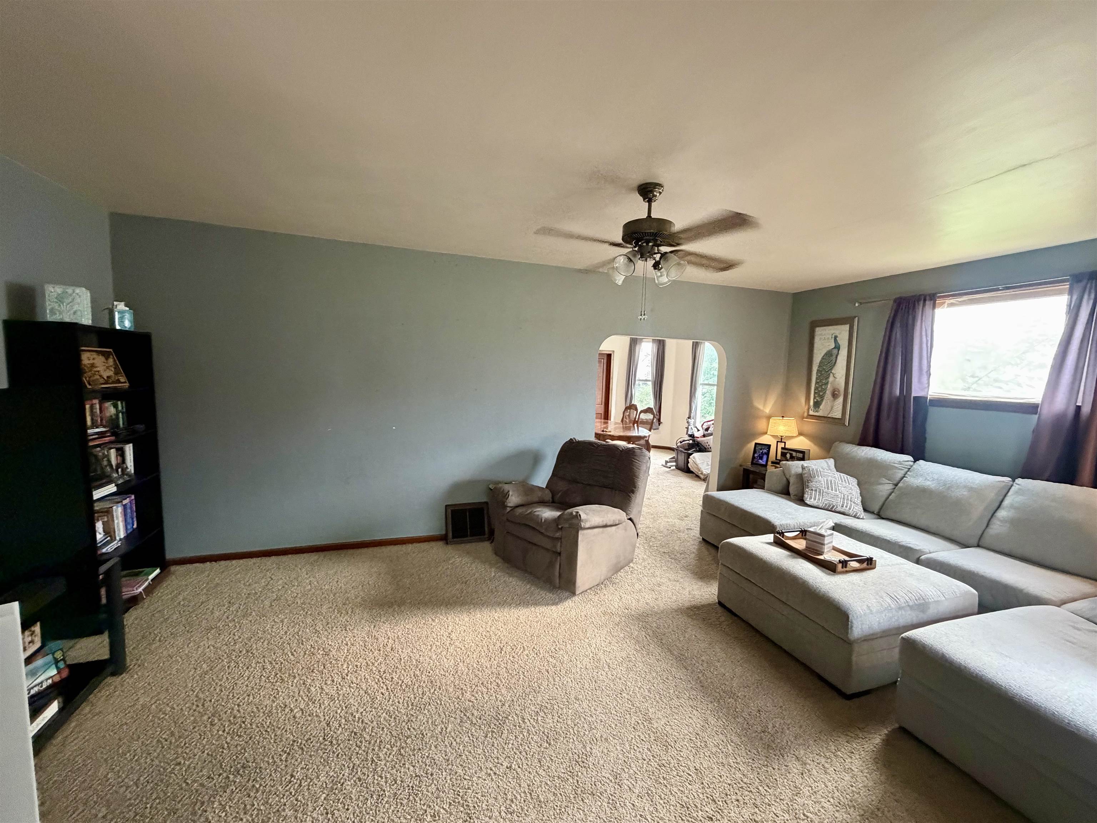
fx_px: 444
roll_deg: -1.8
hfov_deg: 102.1
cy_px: 412
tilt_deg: -5.6
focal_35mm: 14
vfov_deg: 85.7
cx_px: 548
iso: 640
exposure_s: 1/60
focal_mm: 2.22
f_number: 2.2
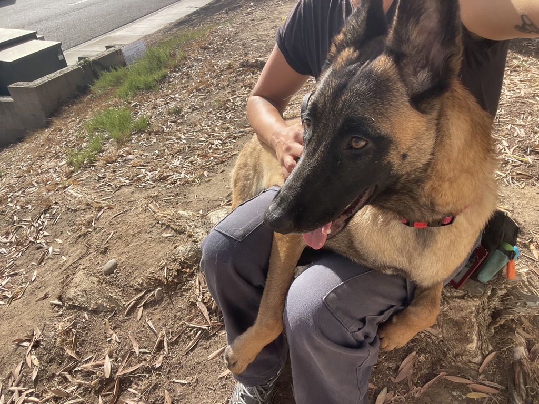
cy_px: 202
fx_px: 358
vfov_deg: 58.9
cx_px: 270
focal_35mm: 23
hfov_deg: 73.9
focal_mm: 2.71
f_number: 2.2
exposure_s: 1/720
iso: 25
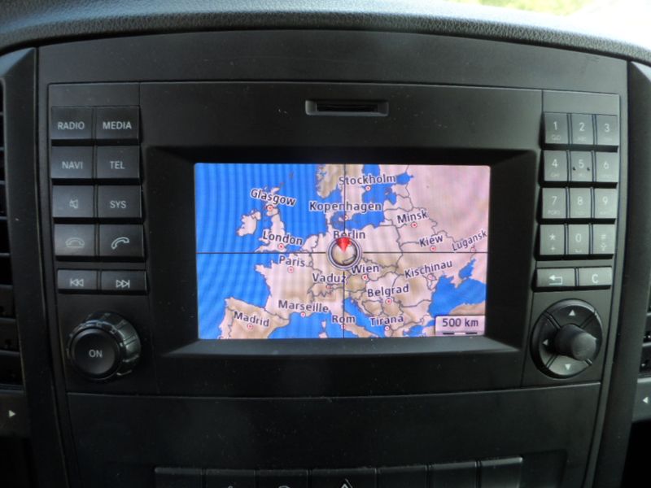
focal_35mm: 24
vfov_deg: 56.8
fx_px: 451
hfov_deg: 71.6
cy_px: 244
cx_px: 326
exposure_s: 1/60
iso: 80
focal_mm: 4
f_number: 3.2
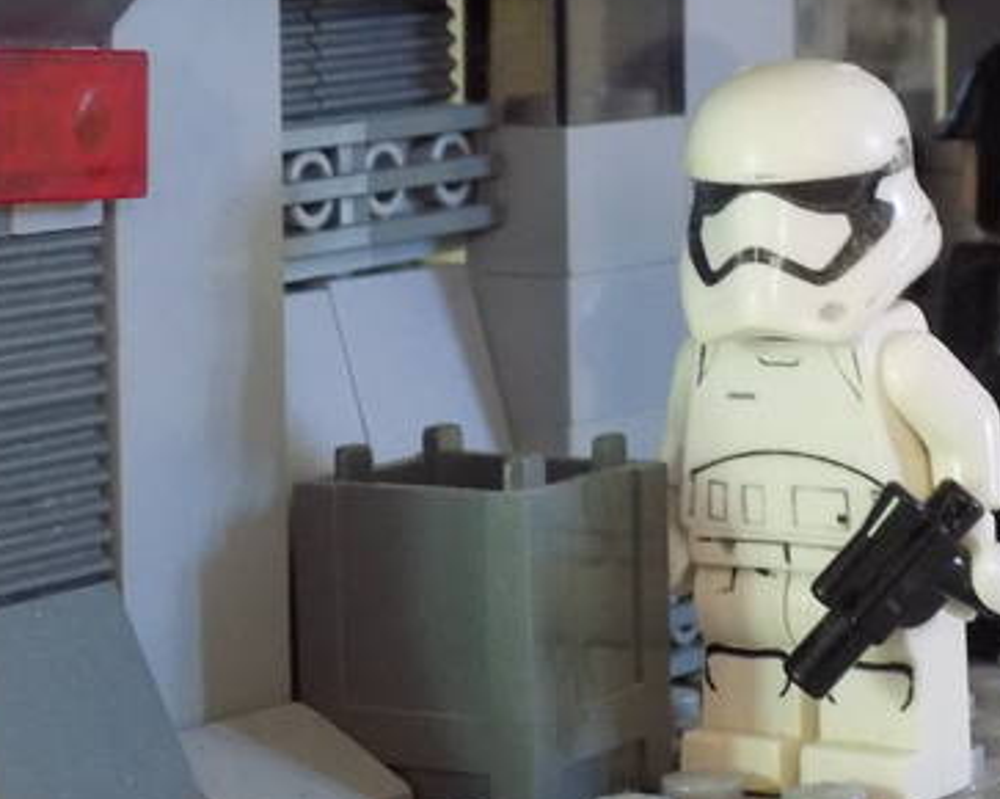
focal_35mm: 126
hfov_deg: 15.2
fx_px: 3727
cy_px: 335
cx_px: 760
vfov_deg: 12.2
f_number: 3.9
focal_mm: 9.3
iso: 400
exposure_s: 1/6
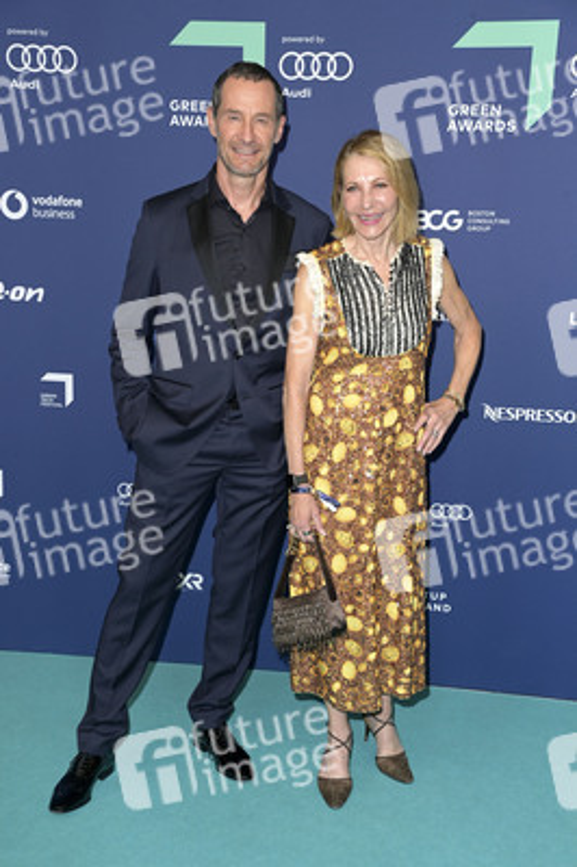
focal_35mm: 48
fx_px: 1156
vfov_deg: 41.1
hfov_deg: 28.0
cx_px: 288
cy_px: 434
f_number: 5.6
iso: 800
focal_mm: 48
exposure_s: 1/250
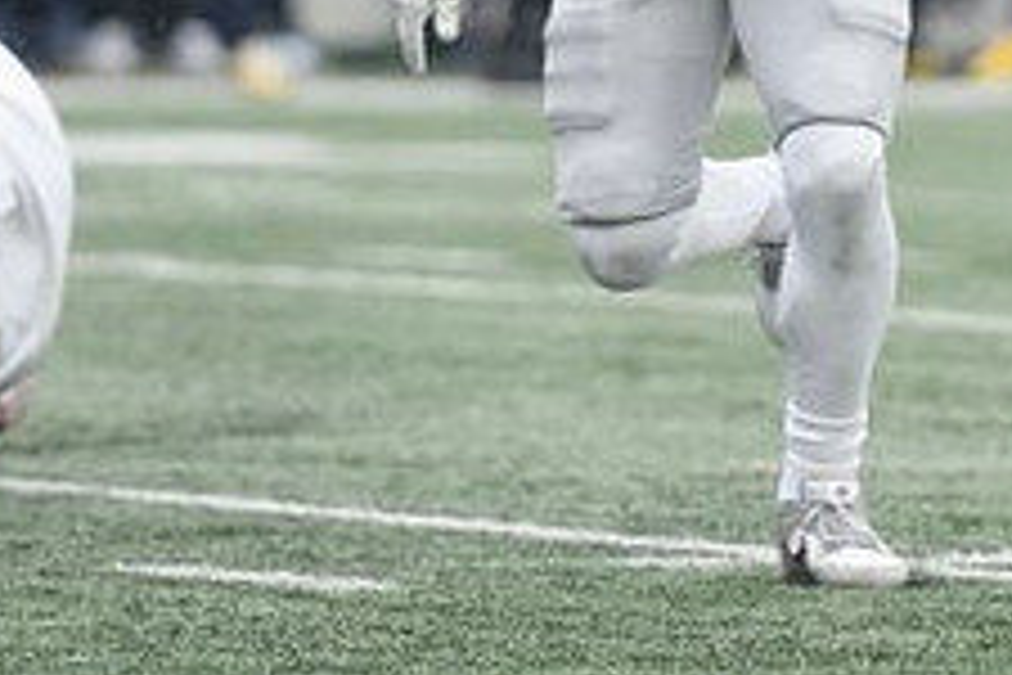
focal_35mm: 774
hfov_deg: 2.7
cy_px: -189
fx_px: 21756
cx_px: 864
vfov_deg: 1.8
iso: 800
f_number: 2.8
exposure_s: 1/1000
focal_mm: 200
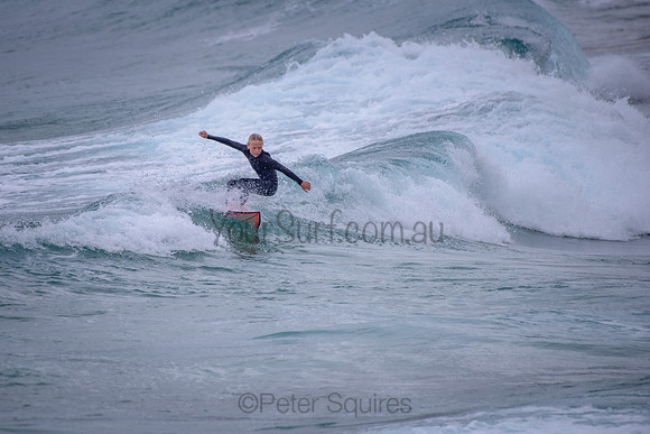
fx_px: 11071
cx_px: 252
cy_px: 196
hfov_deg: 3.4
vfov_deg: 2.2
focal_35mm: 613
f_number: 5.6
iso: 180
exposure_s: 1/2000
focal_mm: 500
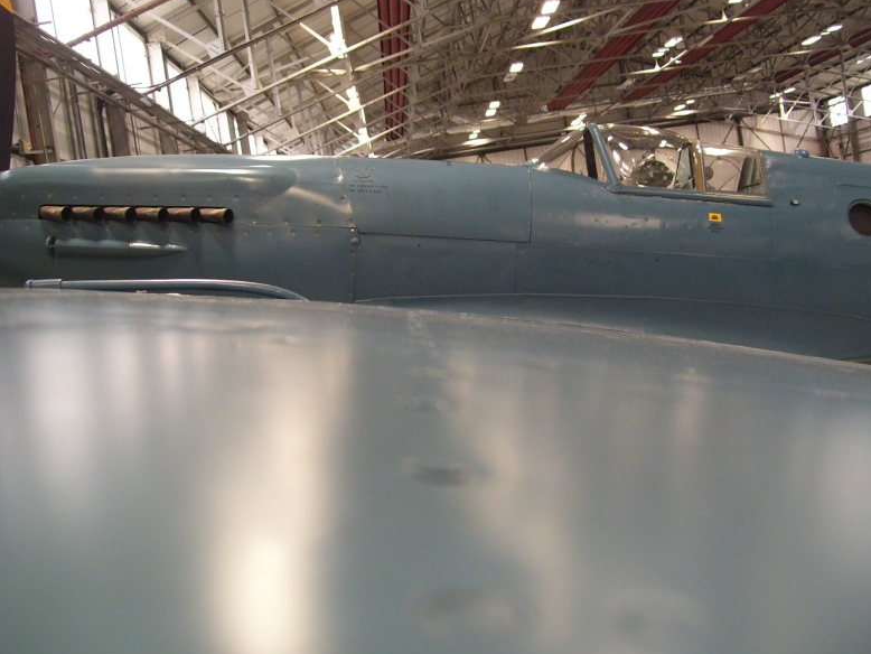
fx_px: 931
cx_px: 447
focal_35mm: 37
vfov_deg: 38.7
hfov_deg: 50.1
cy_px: 325
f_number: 2.7
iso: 160
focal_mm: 6
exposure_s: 1/15
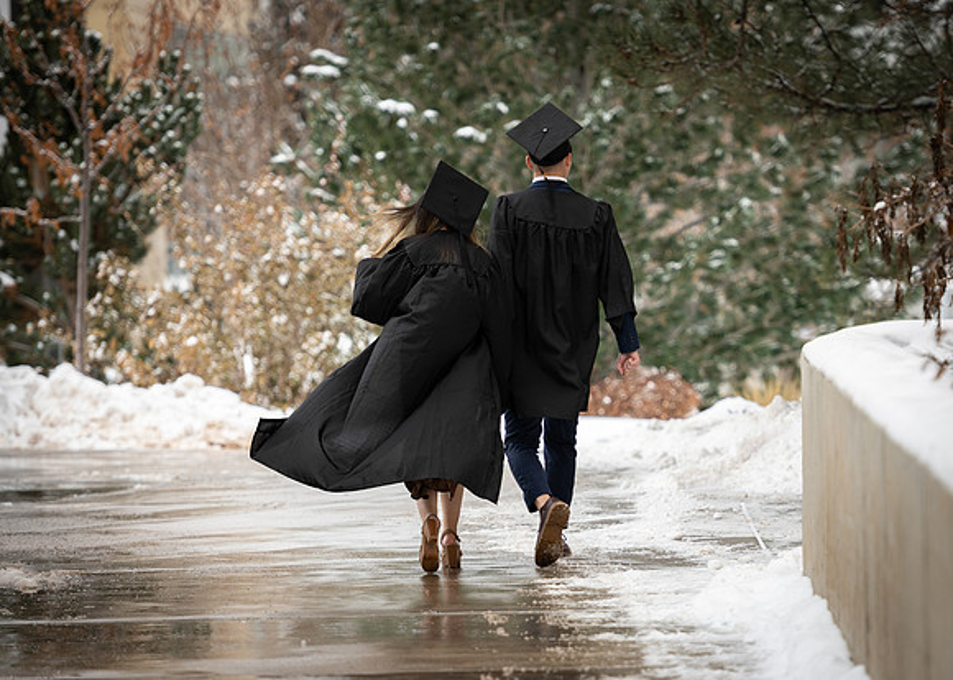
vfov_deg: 5.8
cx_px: 572
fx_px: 6740
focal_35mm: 249
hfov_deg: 8.1
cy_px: 449
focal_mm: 180
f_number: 2.8
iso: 64
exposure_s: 1/500
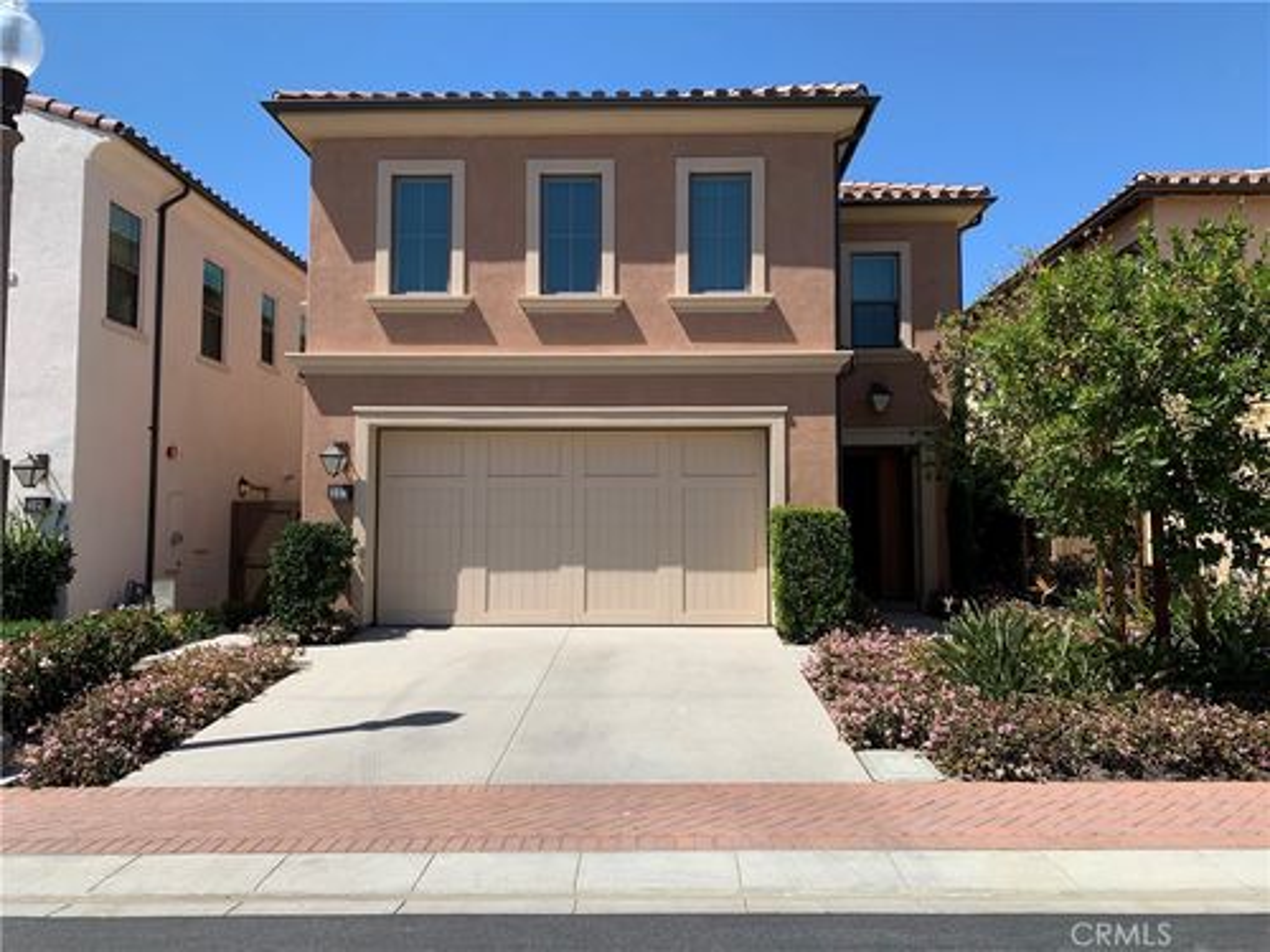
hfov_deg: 67.3
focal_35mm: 26
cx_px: 635
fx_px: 954
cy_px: 476
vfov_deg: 53.1
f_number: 1.8
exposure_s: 1/2114
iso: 25
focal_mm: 4.25
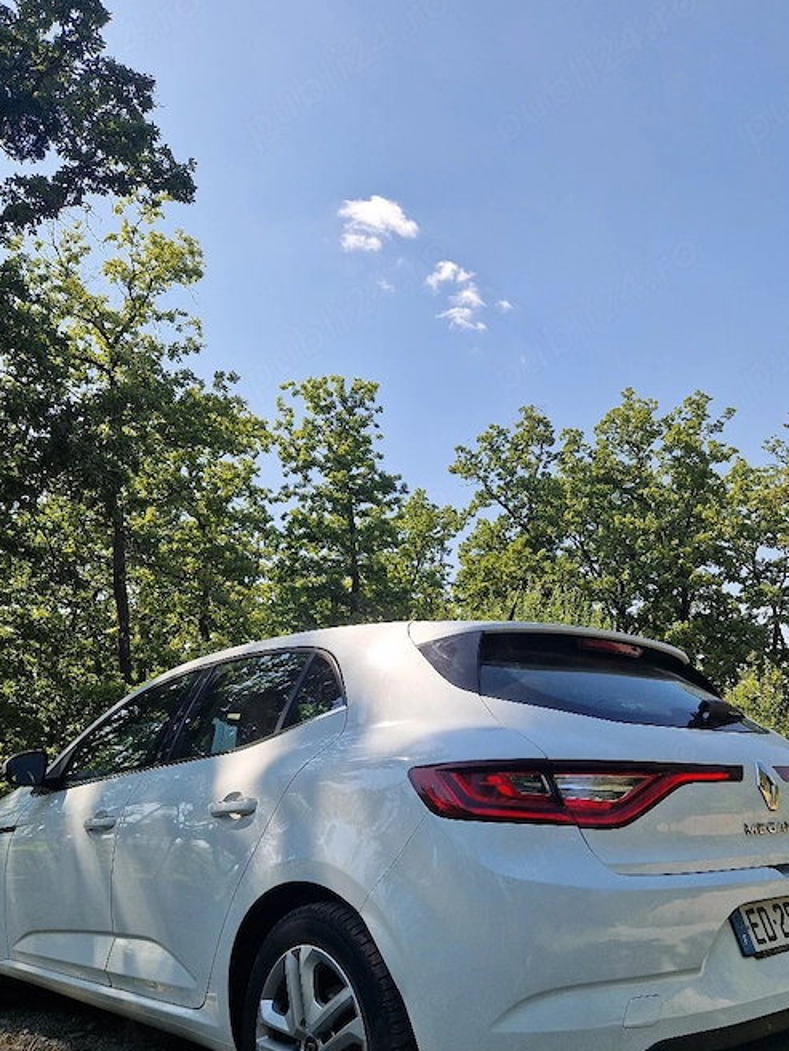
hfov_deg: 49.7
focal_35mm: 28
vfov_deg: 63.1
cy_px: 603
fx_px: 851
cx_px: 410
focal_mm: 5.4
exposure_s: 1/1250
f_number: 1.8
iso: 50
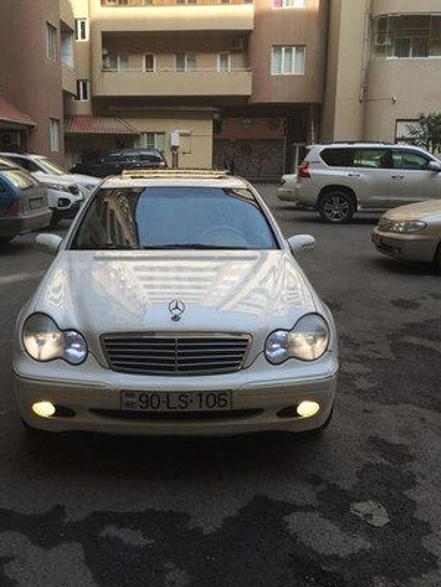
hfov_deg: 39.5
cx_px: 176
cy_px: 279
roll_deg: +0.1
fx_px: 612
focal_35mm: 36
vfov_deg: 51.3
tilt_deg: -11.0
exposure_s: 1/446
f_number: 2.2
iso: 32
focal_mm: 4.15
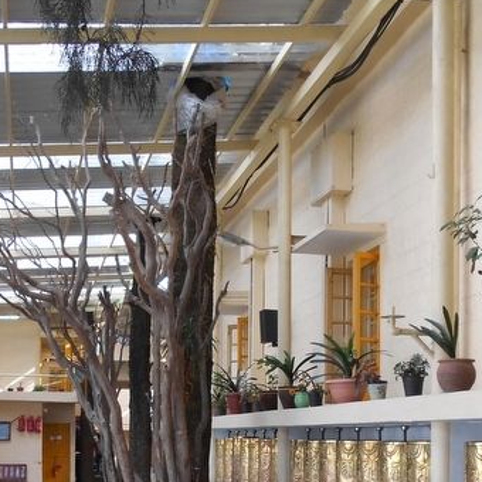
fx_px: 851
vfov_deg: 30.6
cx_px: 191
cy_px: 411
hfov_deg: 31.5
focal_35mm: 54
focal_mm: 4.6
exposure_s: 1/40
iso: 80
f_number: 3.2
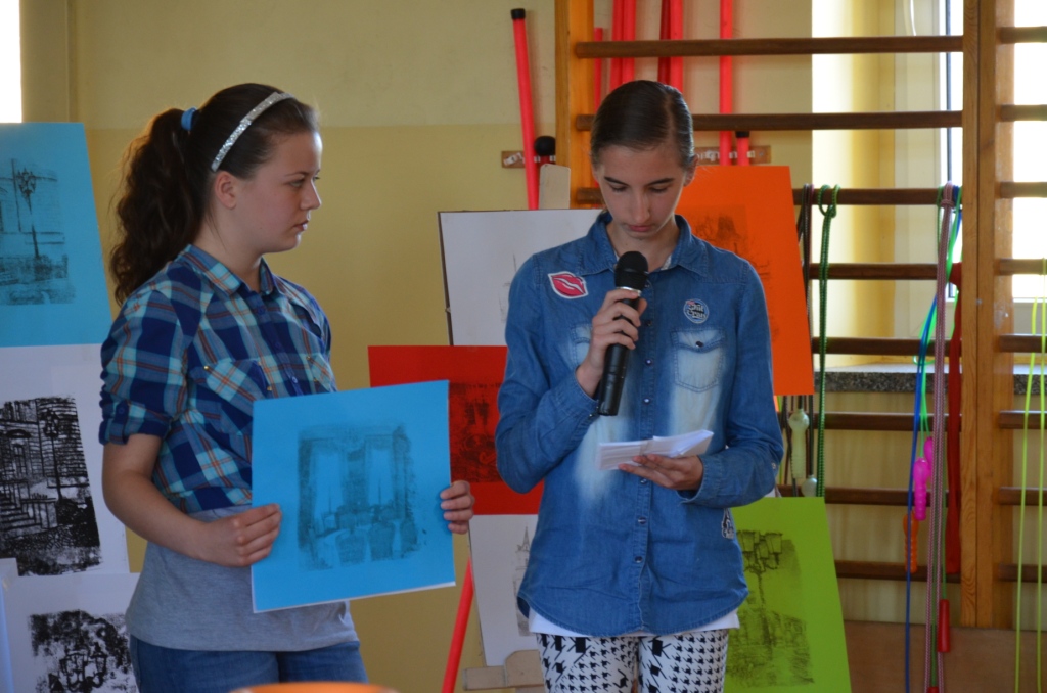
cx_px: 524
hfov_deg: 13.1
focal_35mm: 158
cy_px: 346
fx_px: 4571
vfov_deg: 8.7
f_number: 5.6
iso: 800
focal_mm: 105
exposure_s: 1/40
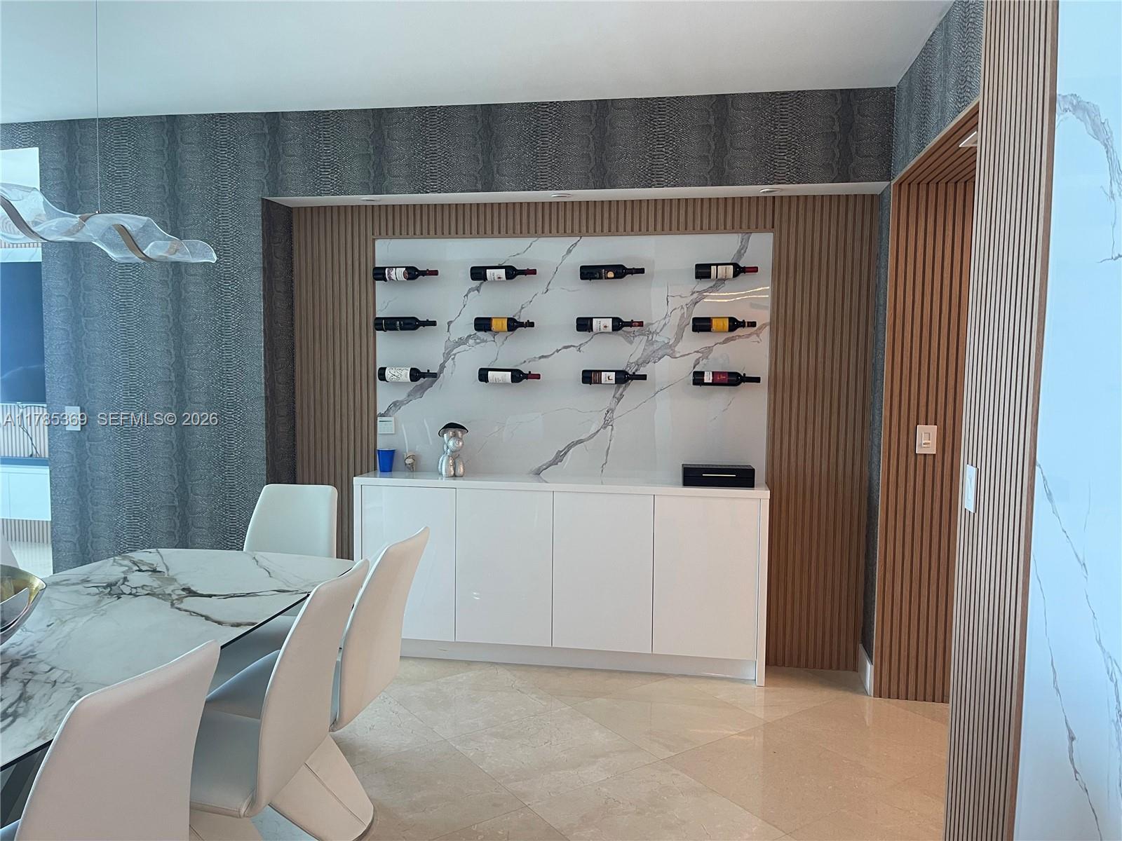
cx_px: 561
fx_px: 810
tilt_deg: -5.7
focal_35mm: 25
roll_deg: -0.8
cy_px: 420
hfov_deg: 69.4
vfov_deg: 54.9
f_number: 1.6
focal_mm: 5.1
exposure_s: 1/60
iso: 160
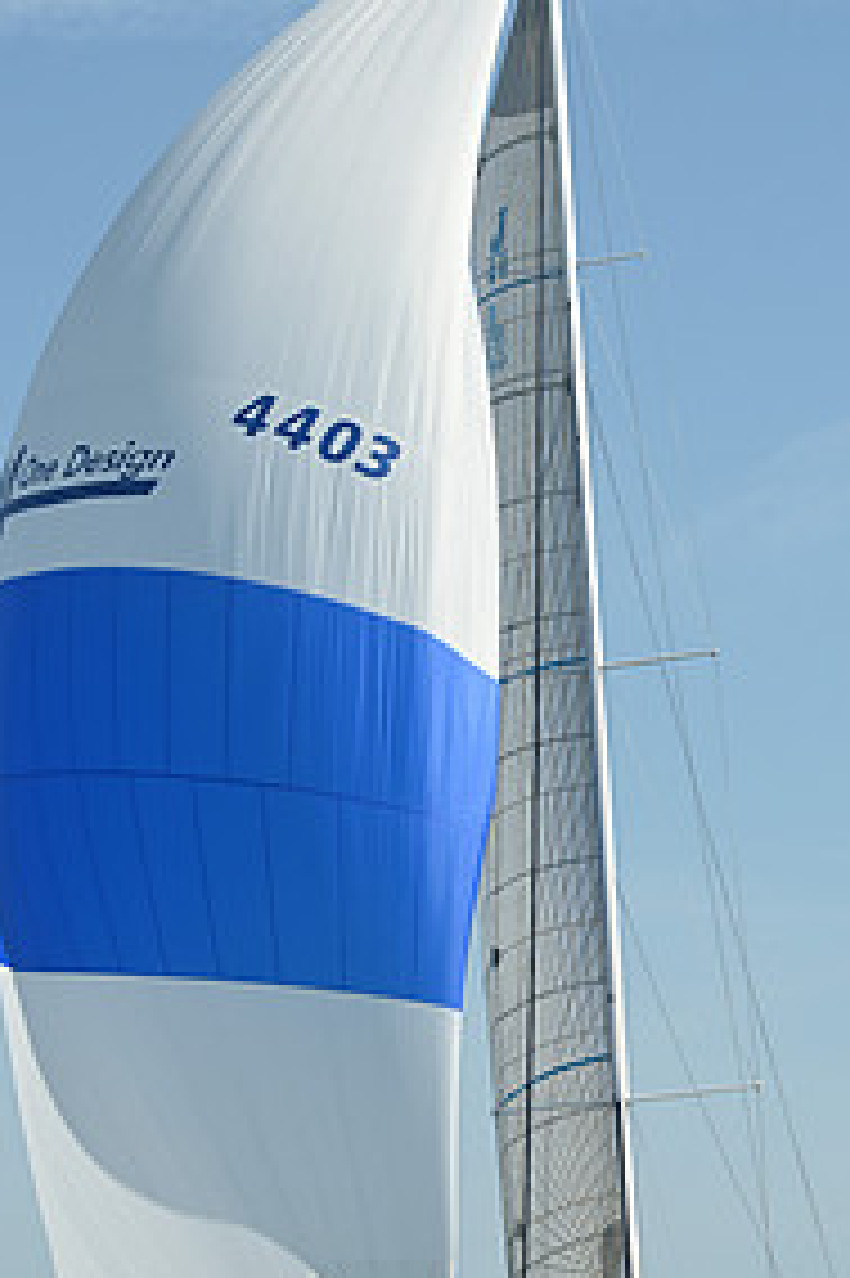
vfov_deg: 10.9
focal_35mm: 188
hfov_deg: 7.3
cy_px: 837
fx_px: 6666
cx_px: 501
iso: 320
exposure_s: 1/1000
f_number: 8
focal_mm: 92
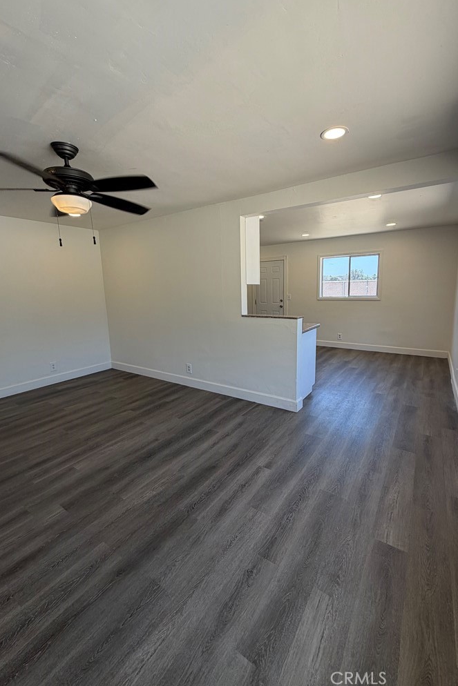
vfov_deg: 100.4
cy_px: 335
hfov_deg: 77.3
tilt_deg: -8.0
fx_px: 286
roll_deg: +1.5
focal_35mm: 15
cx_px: 238
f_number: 2.2
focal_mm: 2.22
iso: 50
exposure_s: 1/121
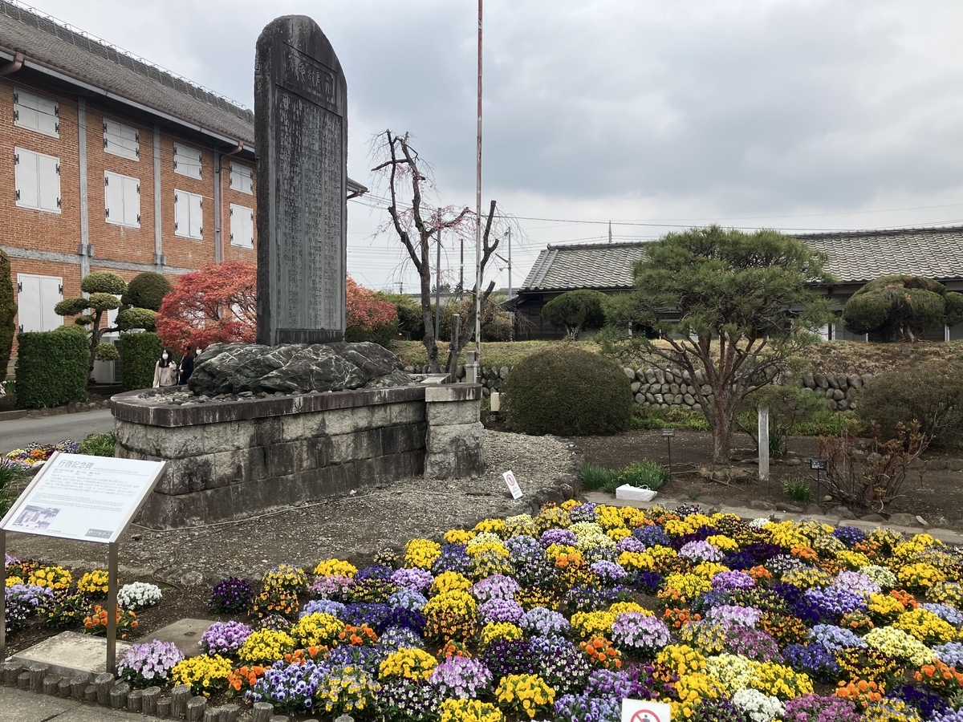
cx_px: 482
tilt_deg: -1.2
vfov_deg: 49.7
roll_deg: +0.4
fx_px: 779
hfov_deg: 63.4
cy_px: 361
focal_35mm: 28
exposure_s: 1/385
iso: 32
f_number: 1.8
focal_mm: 3.99
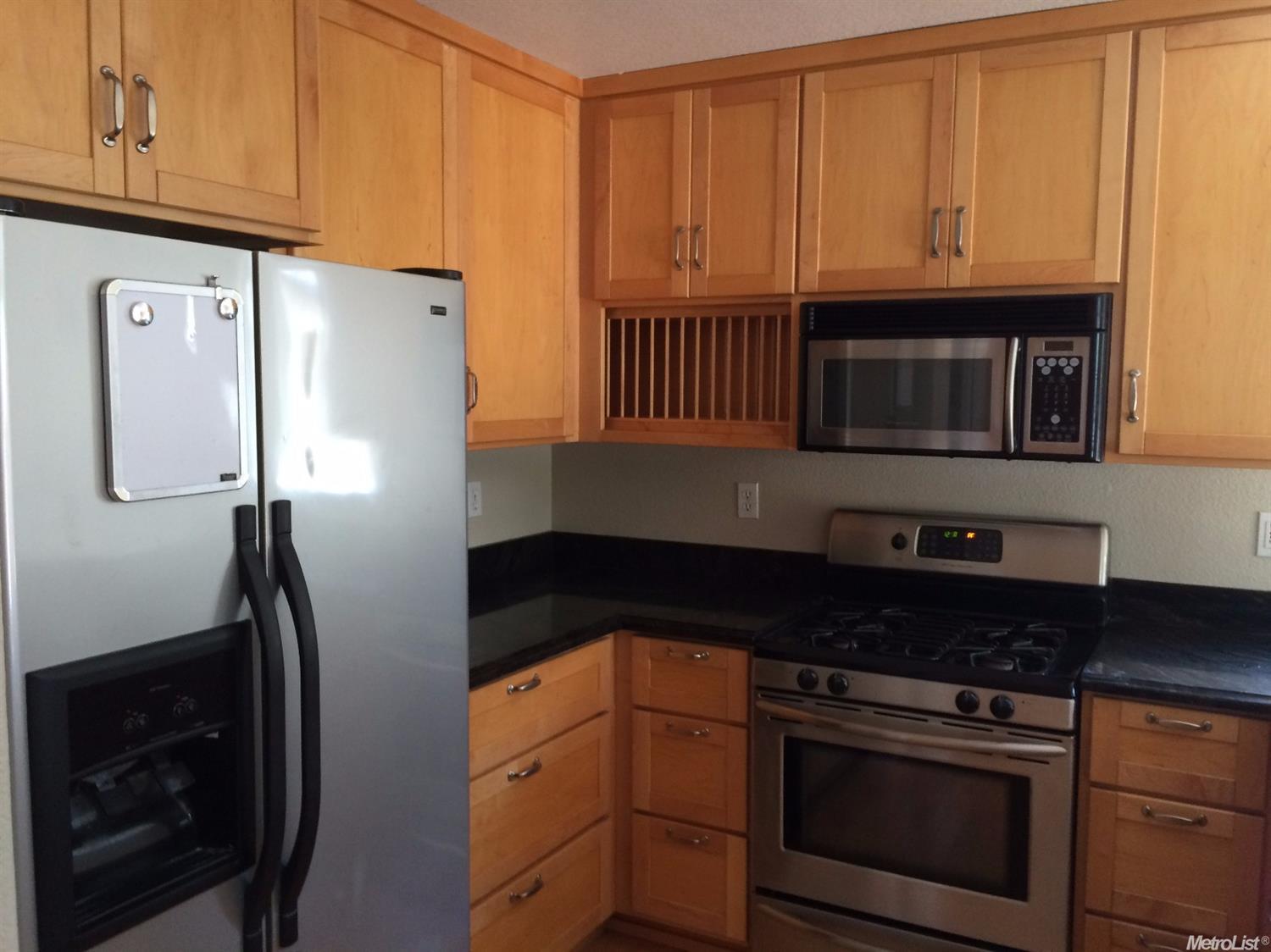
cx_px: 636
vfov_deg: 48.2
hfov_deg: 61.7
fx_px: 1064
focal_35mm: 29
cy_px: 476
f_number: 2.2
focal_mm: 4.15
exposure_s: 1/30
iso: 125
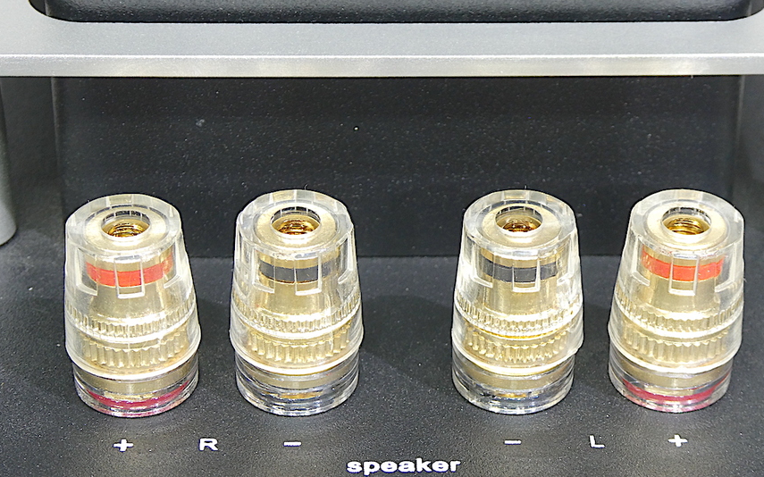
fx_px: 2082
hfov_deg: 20.8
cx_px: 396
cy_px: 312
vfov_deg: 13.1
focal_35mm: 100
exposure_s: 1/3.2
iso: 200
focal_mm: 15
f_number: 4.8
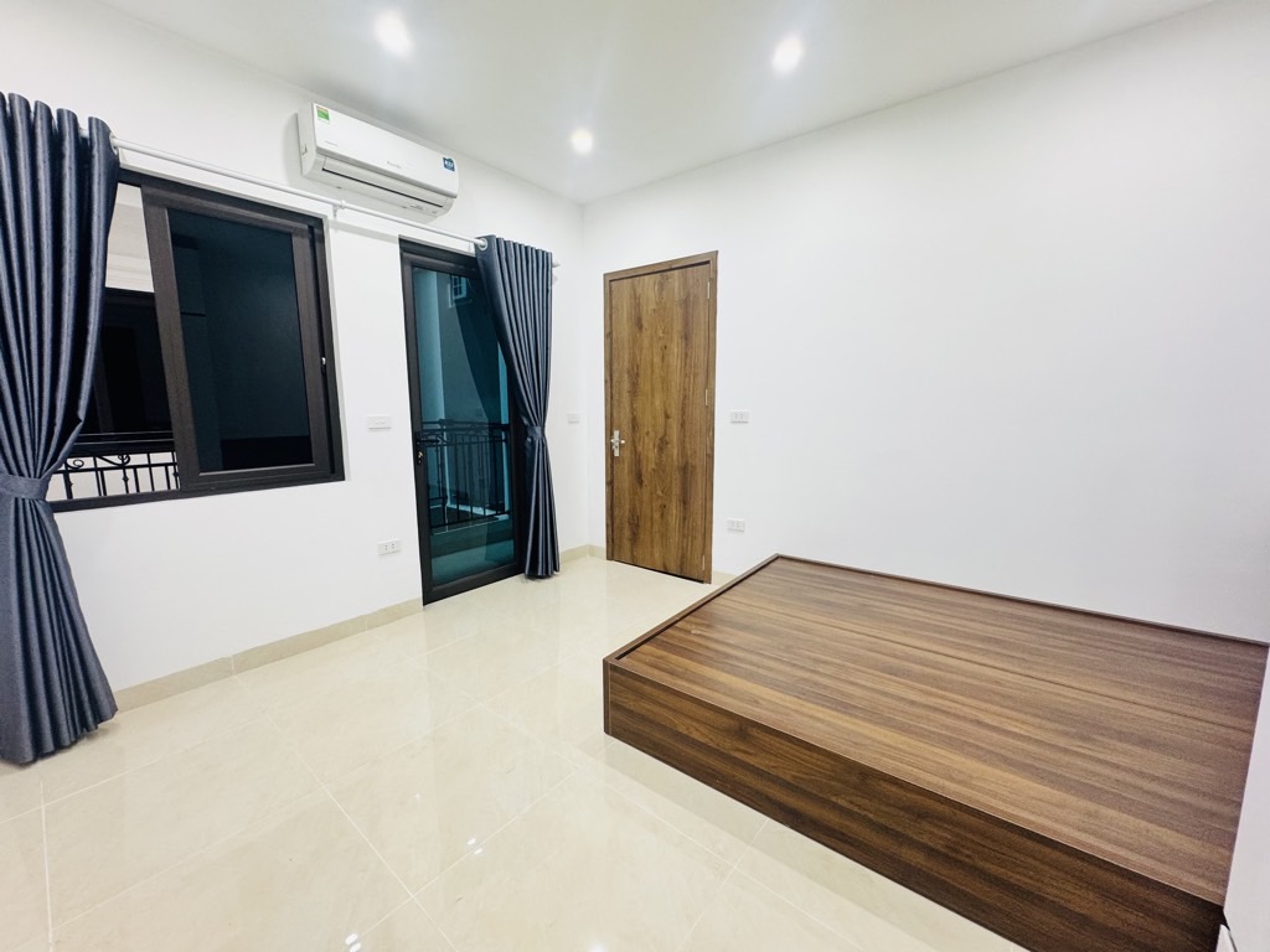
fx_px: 514
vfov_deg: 85.7
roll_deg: +1.0
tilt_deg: -8.3
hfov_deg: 102.1
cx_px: 635
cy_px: 476
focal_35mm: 14
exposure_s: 1/50
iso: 160
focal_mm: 2.22
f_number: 2.2
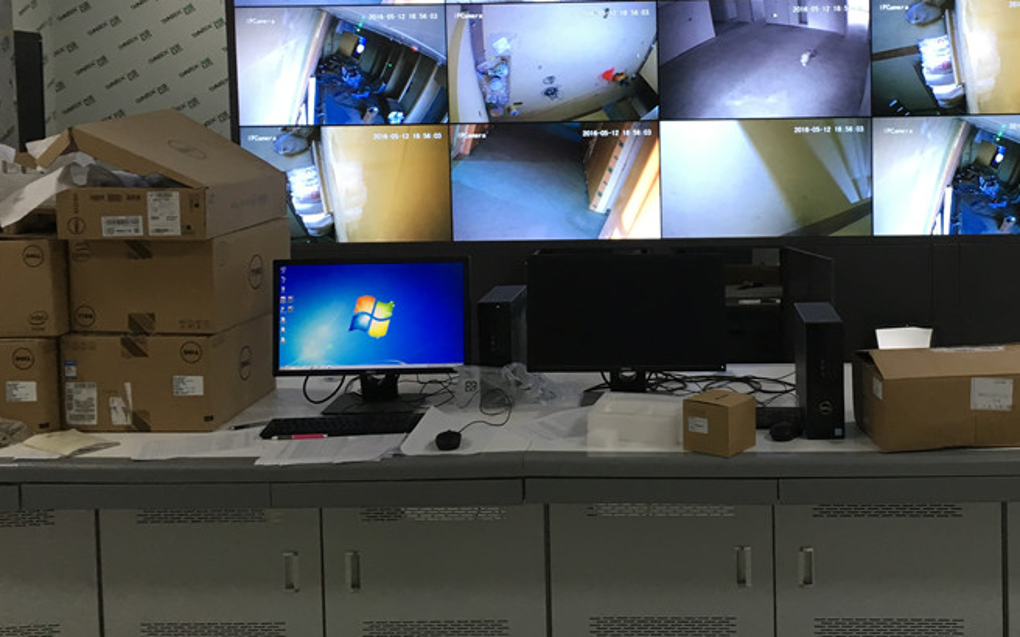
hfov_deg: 43.8
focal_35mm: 45
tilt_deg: -2.7
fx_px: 1251
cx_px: 676
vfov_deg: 28.2
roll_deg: +0.5
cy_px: 171
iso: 40
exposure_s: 1/33
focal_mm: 4.15
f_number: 2.2
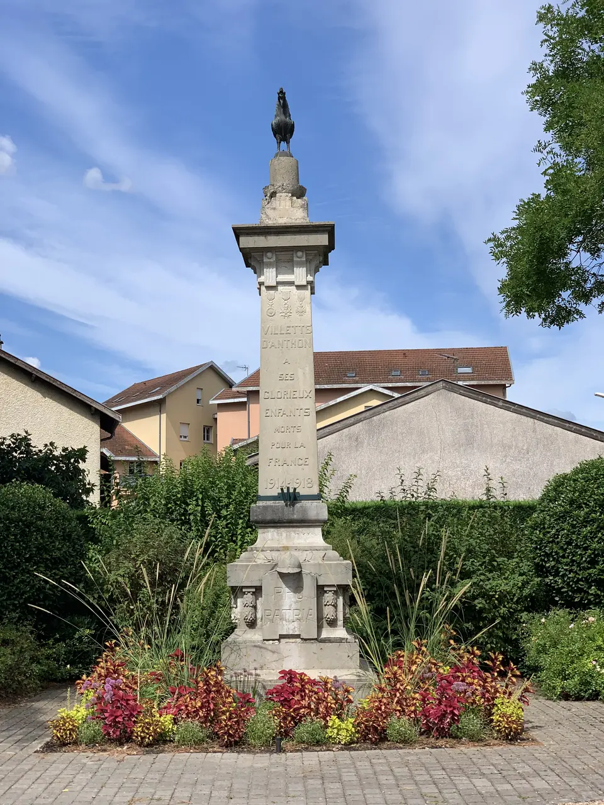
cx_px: 302
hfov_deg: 28.0
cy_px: 402
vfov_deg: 36.8
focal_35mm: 52
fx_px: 1210
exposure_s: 1/1370
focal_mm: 6
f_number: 2.4
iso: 16
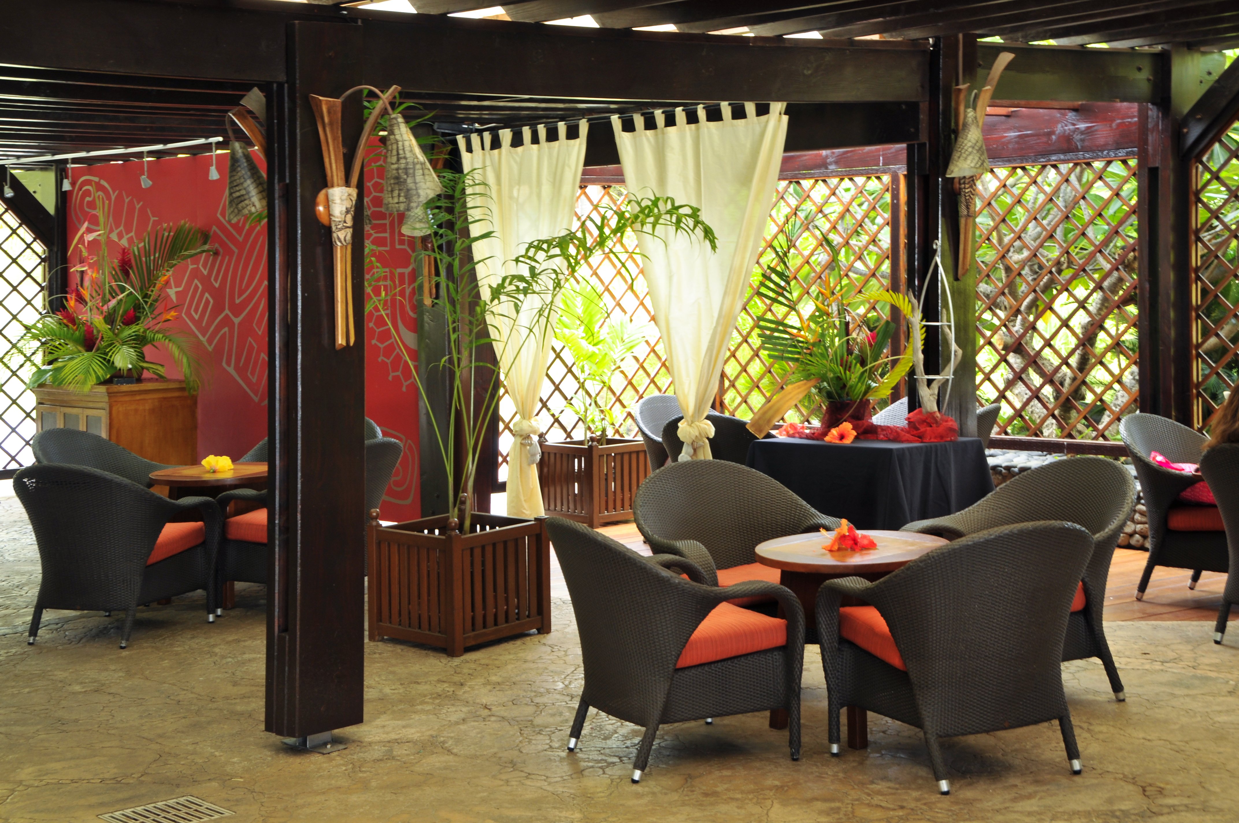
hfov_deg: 36.9
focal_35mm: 54
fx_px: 1856
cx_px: 620
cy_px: 412
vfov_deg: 25.0
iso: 200
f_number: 9.5
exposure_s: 1/4
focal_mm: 36
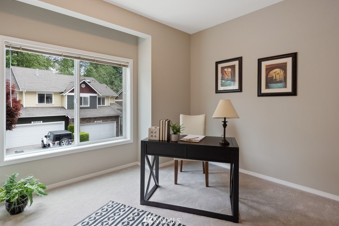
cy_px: 106
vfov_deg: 64.5
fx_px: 179
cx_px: 163
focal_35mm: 19
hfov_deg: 86.8
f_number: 8
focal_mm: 17
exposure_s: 1/8
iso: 200
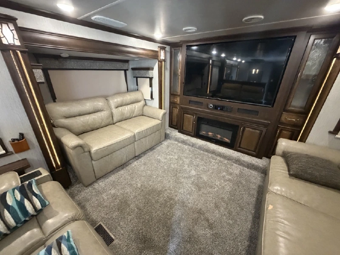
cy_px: 128
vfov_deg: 85.7
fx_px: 138
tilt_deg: -23.1
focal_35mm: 14
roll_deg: -0.3
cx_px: 170
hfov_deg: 102.1
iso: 1250
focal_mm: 2.22
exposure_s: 1/60
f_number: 2.2
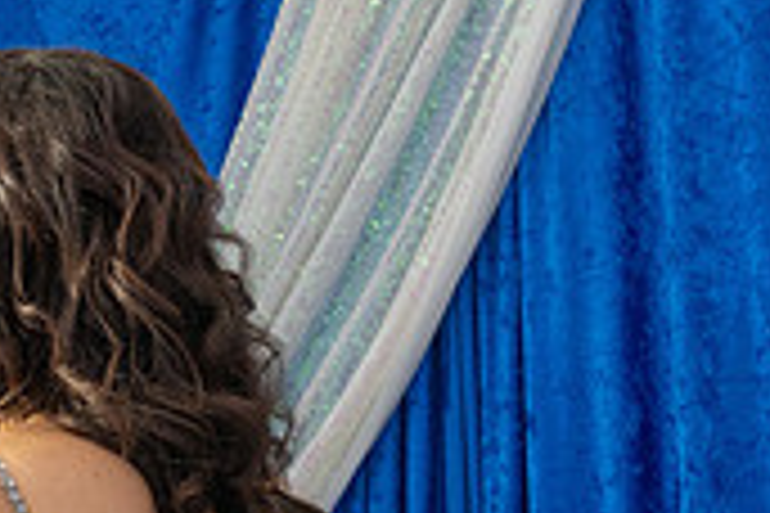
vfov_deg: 8.3
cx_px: 225
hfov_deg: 12.6
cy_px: 664
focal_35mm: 163
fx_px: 3486
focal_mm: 48
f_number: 8
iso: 800
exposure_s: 1/160
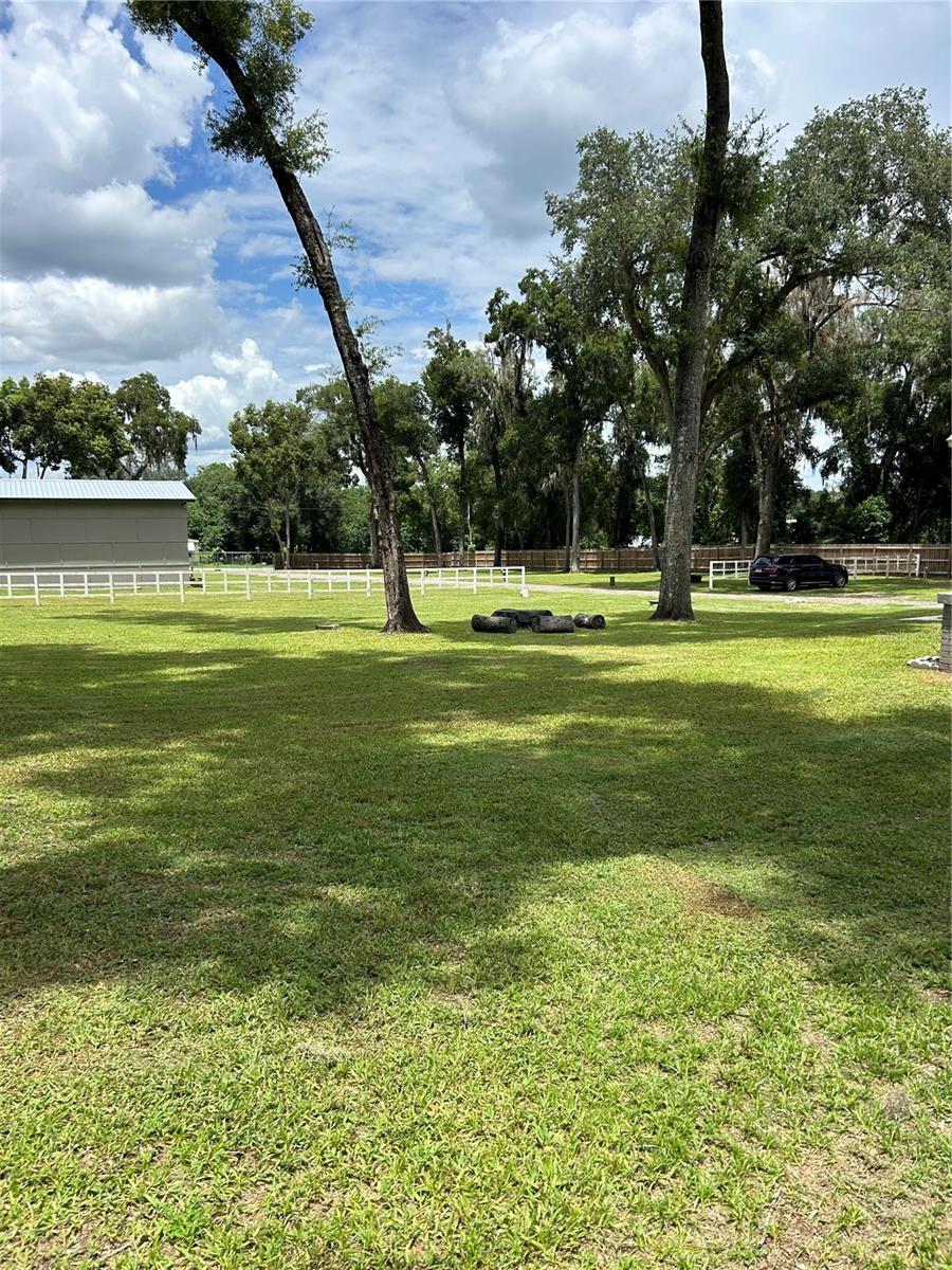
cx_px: 476
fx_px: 953
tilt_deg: -8.8
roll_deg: -0.5
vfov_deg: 67.3
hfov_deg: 53.1
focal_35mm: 26
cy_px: 635
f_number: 1.5
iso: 50
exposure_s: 1/3704
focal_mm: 5.7
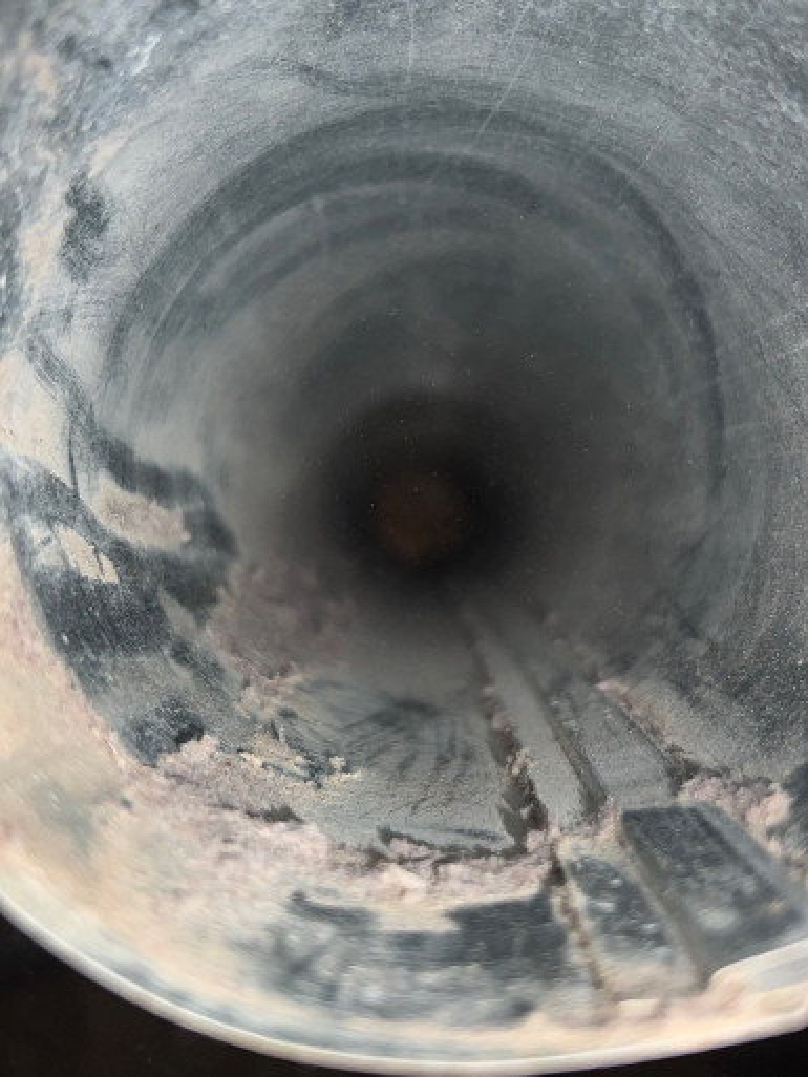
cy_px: 538
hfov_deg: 48.2
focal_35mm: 29
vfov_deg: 61.6
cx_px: 404
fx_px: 902
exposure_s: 1/695
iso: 20
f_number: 1.8
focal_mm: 4
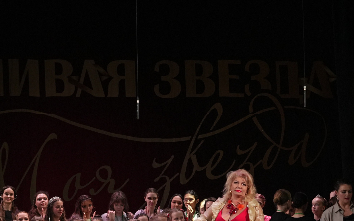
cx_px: 79
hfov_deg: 14.1
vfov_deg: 8.9
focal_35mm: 148
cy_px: 119
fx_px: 1428
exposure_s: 1/250
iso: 2000
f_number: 2.8
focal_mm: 70
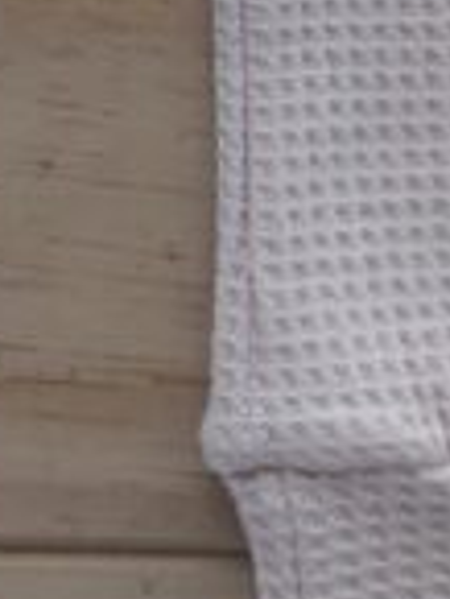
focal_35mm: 165
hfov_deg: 8.9
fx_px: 2856
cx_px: -12
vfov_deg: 10.3
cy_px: -859
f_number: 1.8
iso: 80
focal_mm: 4.6
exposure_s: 1/100
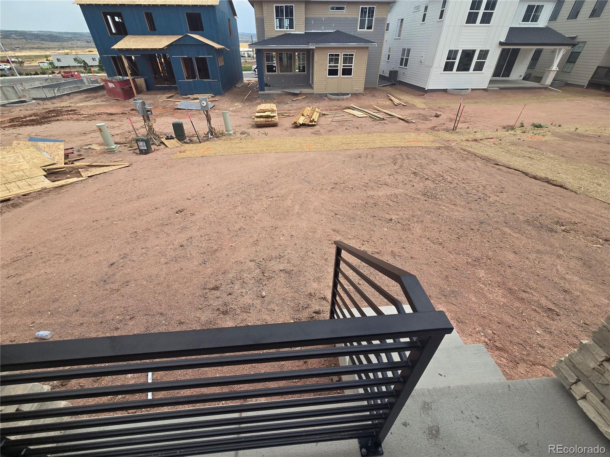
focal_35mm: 13
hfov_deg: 106.2
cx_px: 305
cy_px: 228
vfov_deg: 89.9
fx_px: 229
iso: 50
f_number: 2.2
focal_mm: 2.2
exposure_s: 1/1318
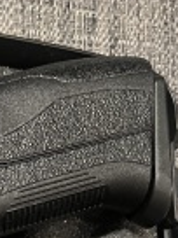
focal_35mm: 89
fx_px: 610
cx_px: -21
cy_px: 375
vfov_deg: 18.9
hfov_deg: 16.1
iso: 400
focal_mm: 5.7
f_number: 1.5
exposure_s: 1/33
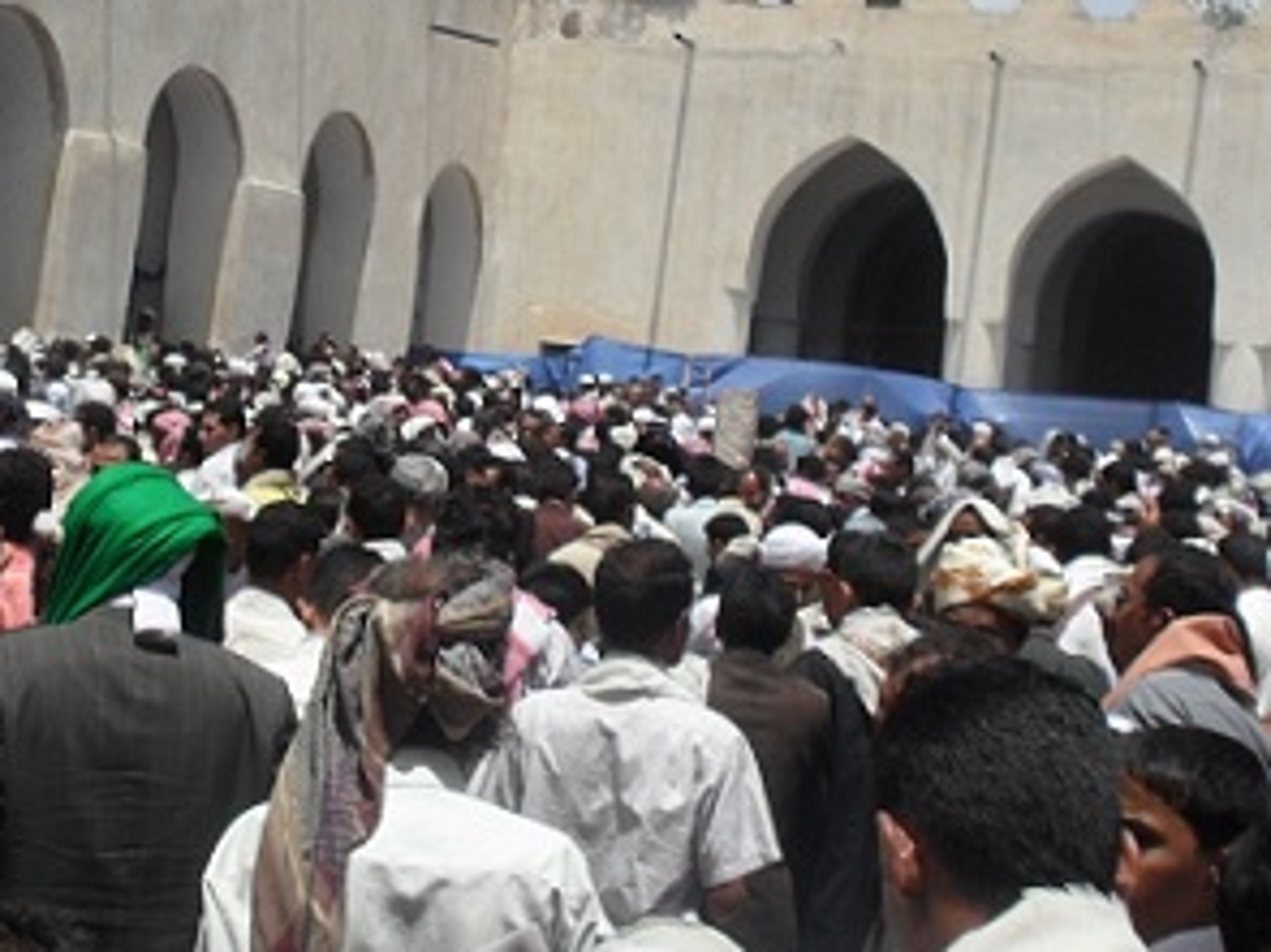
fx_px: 2349
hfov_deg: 30.3
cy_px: 364
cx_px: 599
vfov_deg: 22.9
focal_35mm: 64
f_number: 8.4
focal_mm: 6.3
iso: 100
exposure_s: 1/250
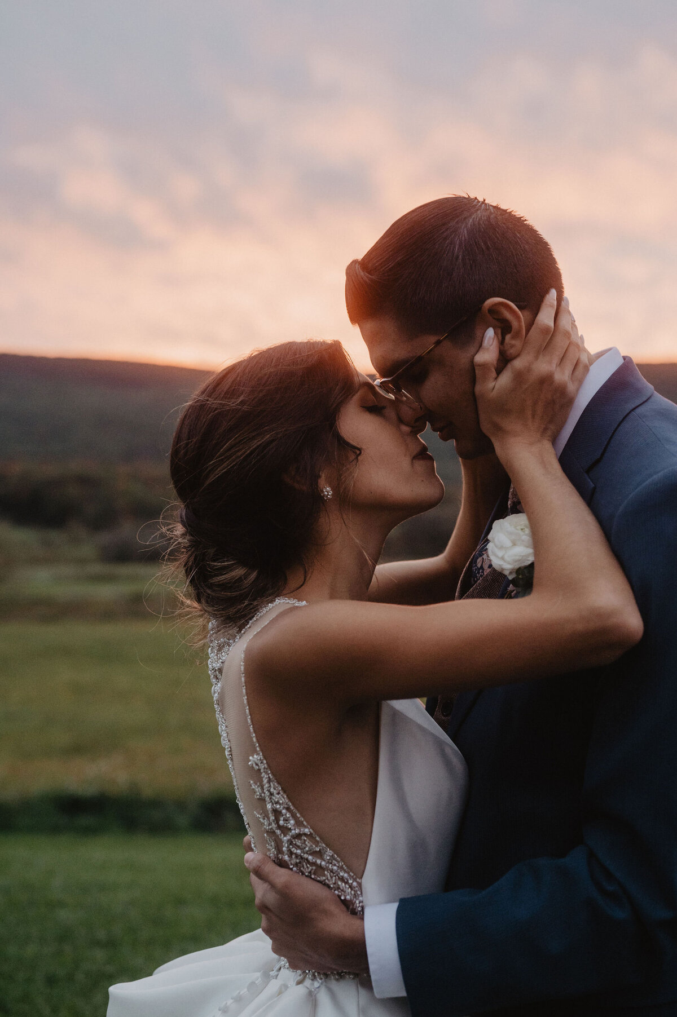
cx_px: 338
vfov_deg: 39.6
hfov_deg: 27.0
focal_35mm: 50
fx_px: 1412
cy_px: 508
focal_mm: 50
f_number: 3.5
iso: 1250
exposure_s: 1/100
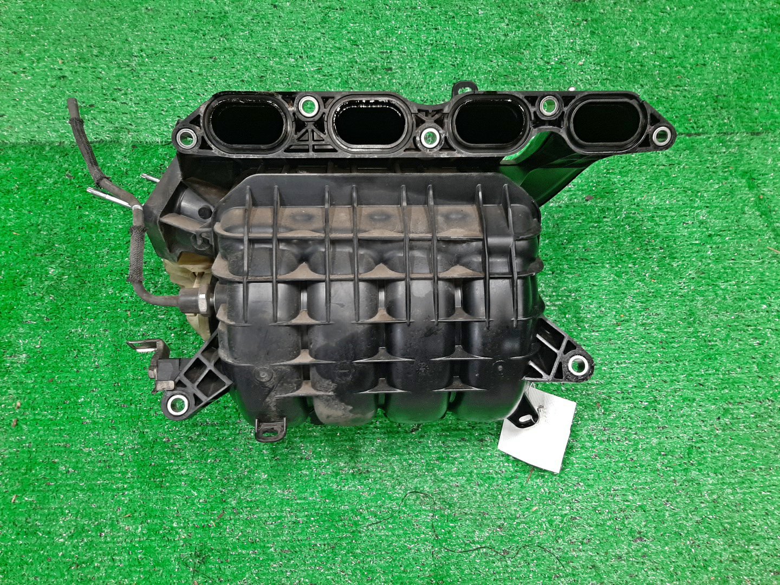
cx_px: 390
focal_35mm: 26
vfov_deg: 53.1
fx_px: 586
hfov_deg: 67.3
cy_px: 292
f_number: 1.7
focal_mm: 3.93
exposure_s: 1/50
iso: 118
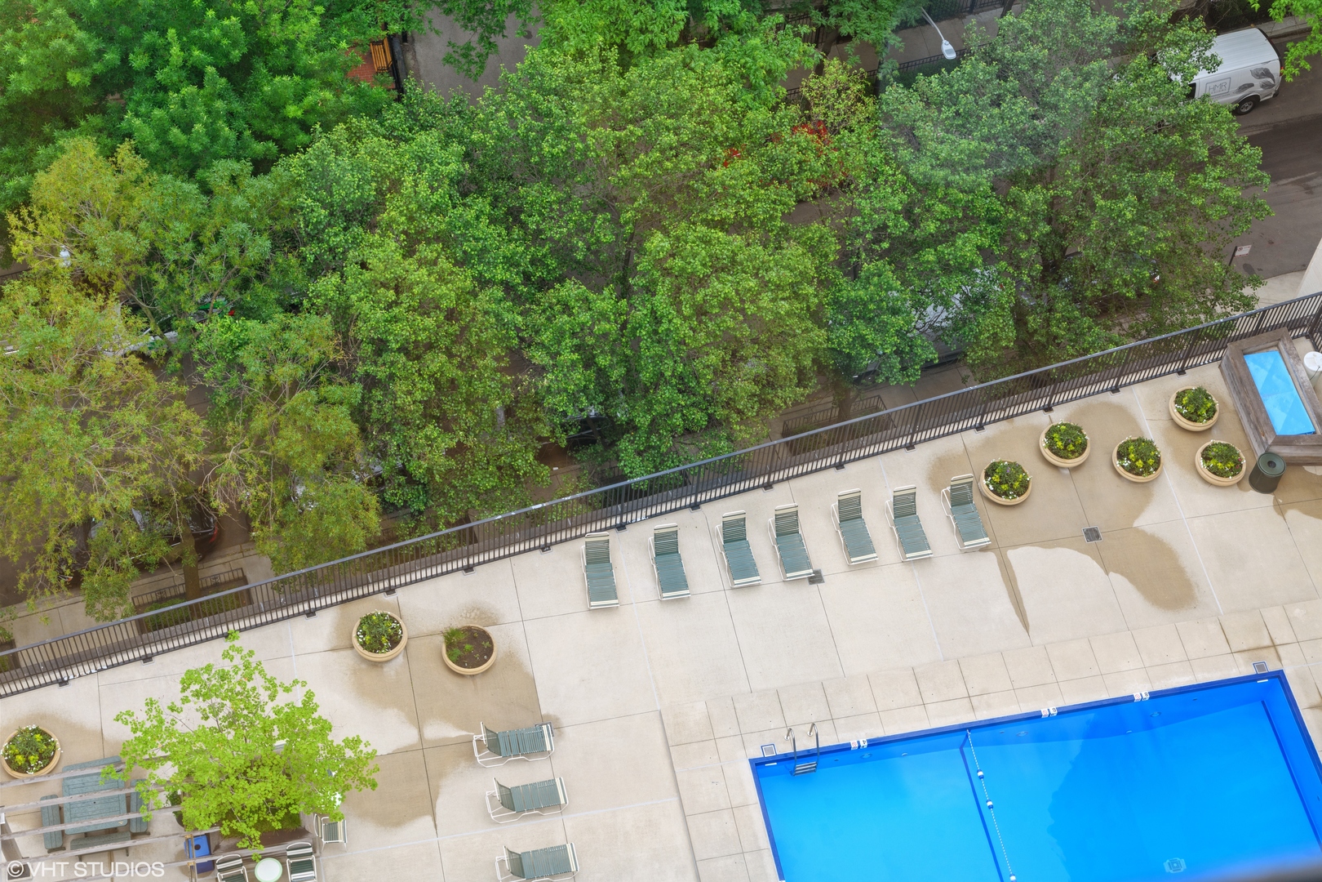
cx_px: 661
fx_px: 2130
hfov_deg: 34.5
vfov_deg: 23.4
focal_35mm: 58
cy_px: 441
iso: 200
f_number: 9.5
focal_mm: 58
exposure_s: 1/15
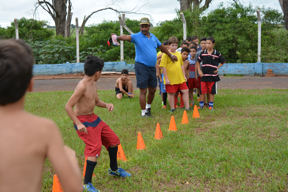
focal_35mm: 63
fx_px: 504
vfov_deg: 21.6
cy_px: 96
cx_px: 144
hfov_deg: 31.9
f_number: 6.3
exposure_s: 1/160
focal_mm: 42
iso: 200
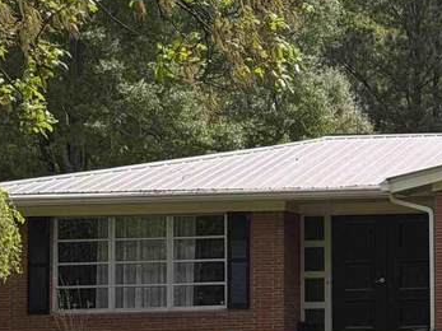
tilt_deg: +4.0
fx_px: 2259
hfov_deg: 10.6
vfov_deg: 8.4
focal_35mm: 177
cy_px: 166
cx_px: 763
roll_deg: +0.9
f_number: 1.78
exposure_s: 1/4878
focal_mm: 6.76
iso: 80
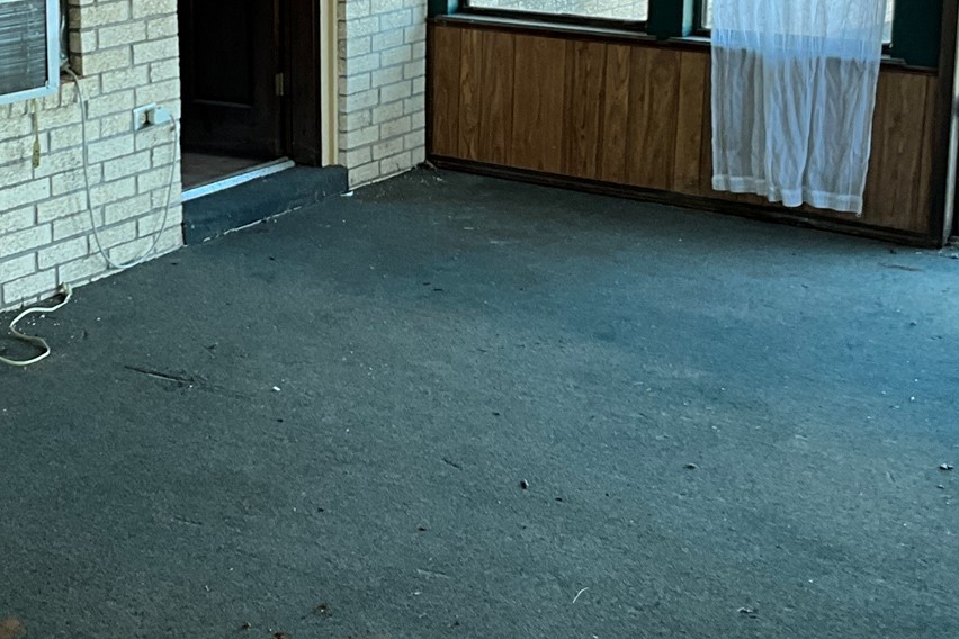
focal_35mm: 68
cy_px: 137
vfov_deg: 19.8
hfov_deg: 29.1
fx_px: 1811
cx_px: 225
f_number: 1.8
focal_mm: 3
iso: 64
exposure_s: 1/61
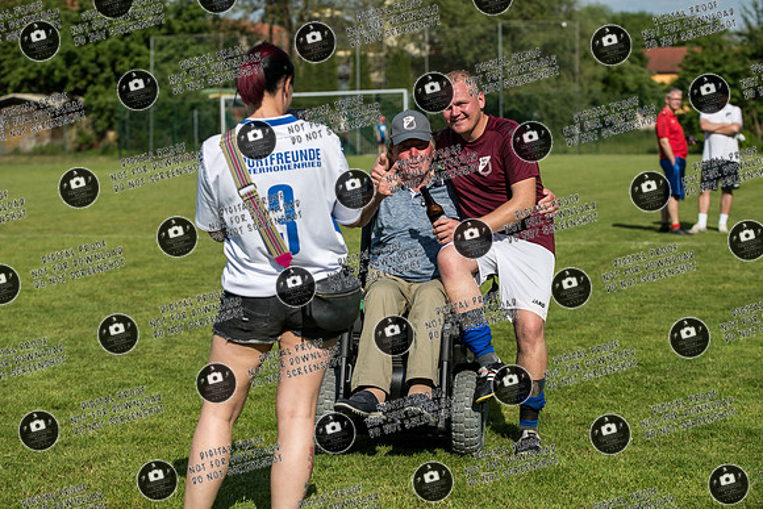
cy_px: 233
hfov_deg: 23.6
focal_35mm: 86
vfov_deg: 15.9
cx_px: 406
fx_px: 1828
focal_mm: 70
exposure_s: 1/1600
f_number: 3.5
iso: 80
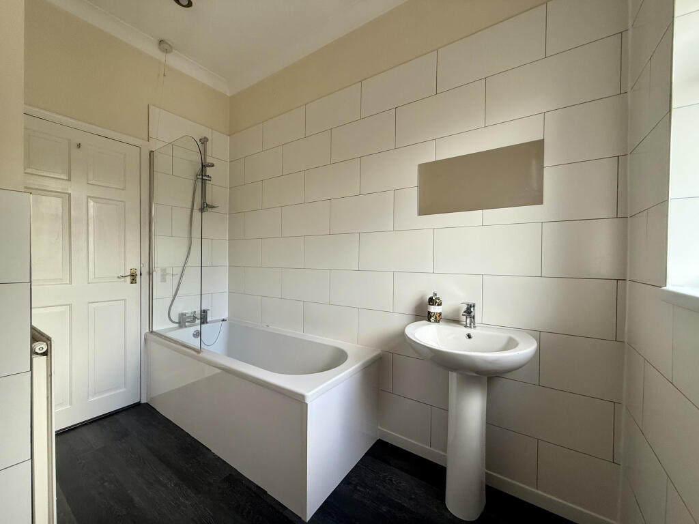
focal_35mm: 14
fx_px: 283
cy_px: 262
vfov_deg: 85.7
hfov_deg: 102.1
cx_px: 350
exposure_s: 1/99
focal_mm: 2.22
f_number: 2.2
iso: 125
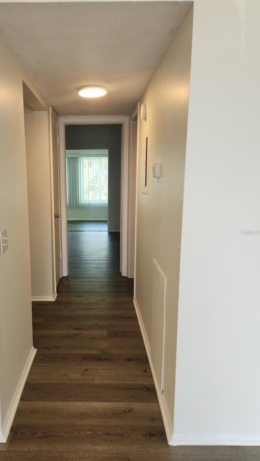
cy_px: 232
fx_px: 319
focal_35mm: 26
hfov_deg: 43.8
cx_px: 89
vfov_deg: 71.9
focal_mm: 5.4
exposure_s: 1/120
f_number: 1.8
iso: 80
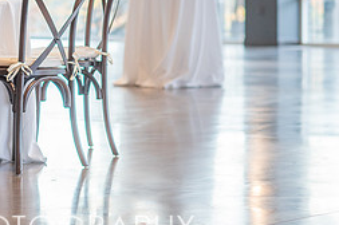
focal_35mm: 196
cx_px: 10
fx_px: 1843
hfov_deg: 10.4
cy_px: -6
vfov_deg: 7.0
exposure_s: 1/200
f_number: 2.5
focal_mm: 85
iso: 500
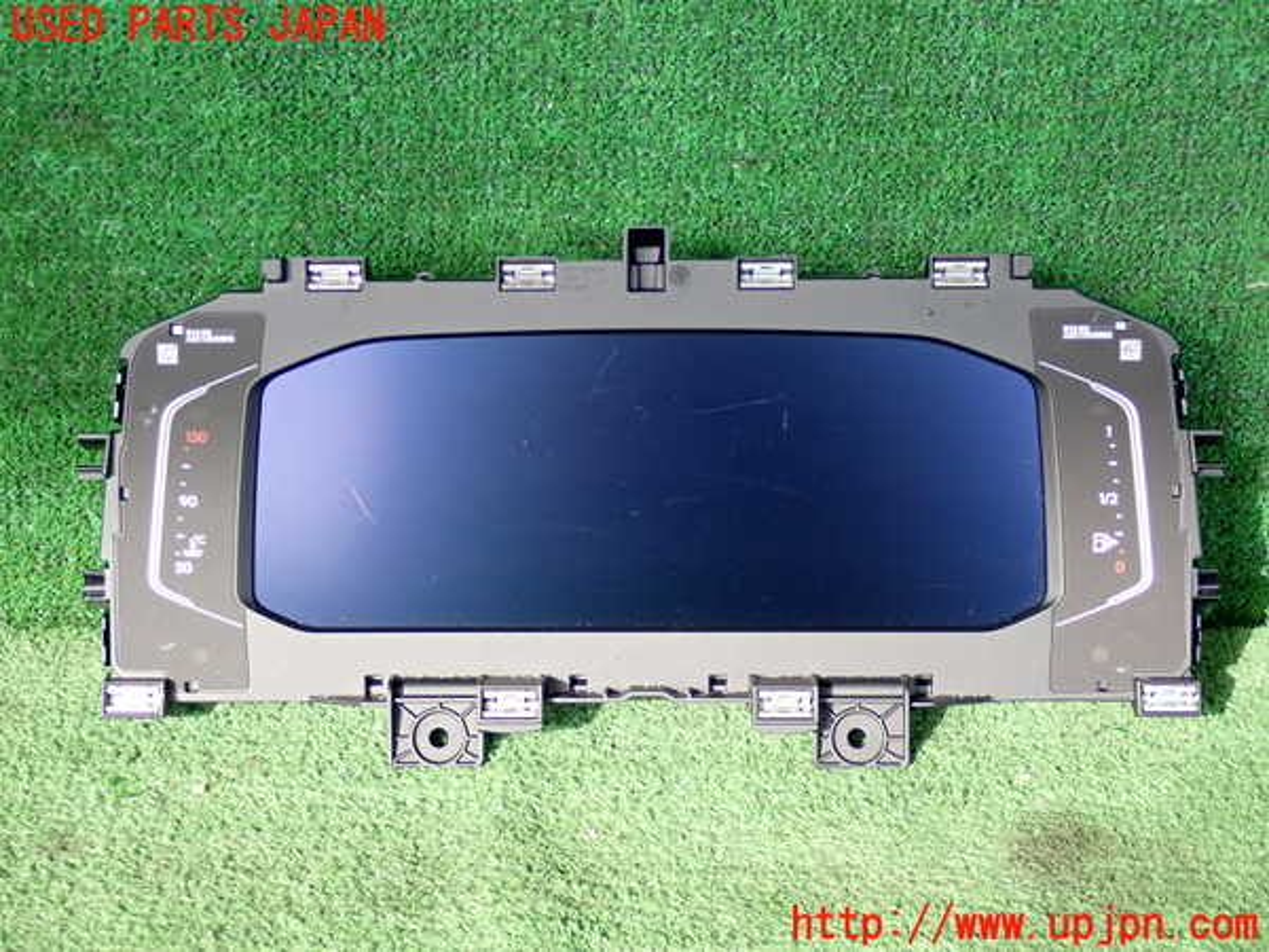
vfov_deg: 19.1
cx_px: 634
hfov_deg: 25.3
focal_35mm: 77
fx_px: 2823
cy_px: 476
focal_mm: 13.65
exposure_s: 1/125
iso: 400
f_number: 4.1
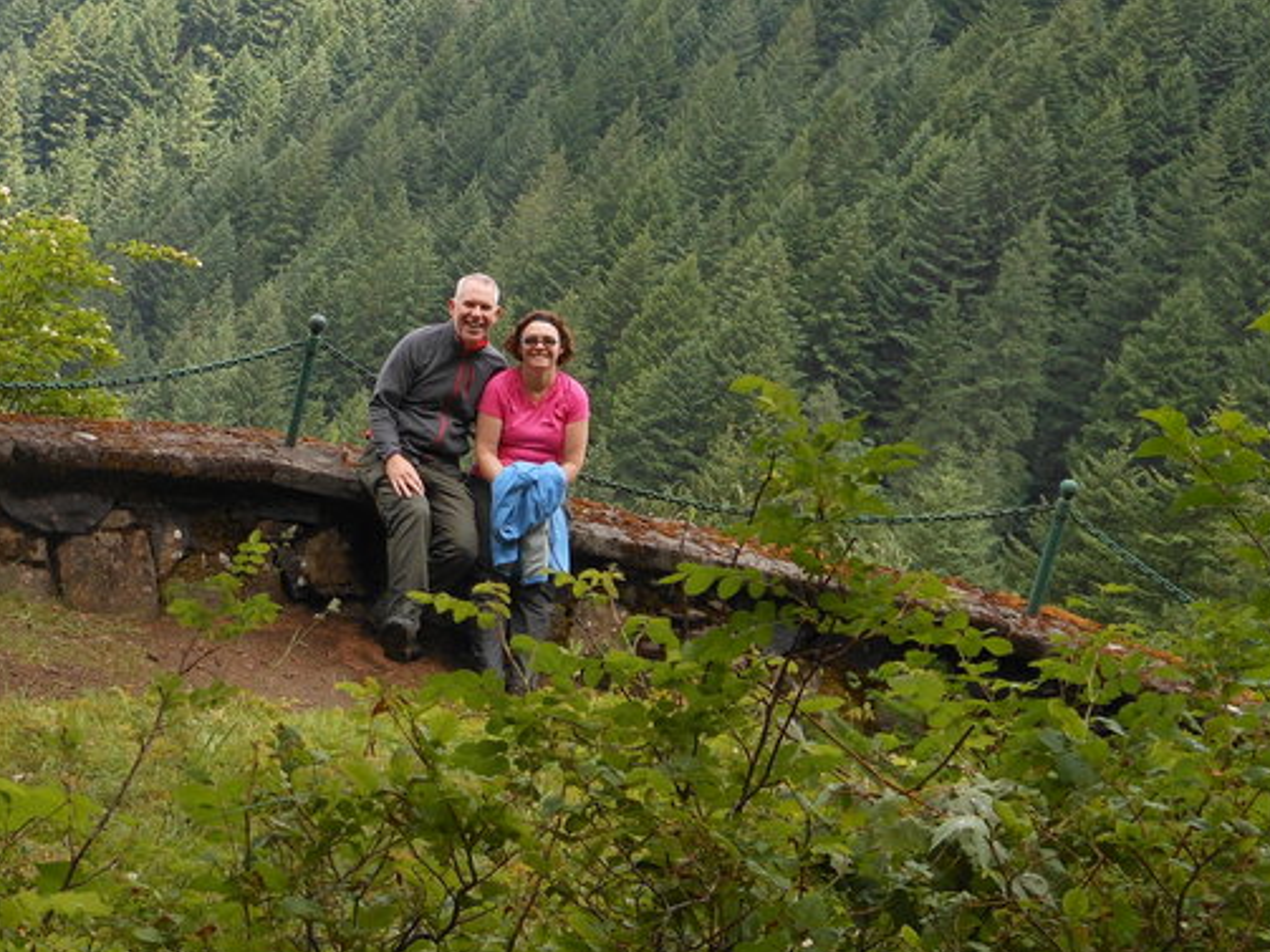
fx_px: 2824
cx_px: 217
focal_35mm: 77
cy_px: 163
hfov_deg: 24.8
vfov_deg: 18.9
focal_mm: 7.7
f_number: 3.8
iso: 80
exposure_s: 1/200
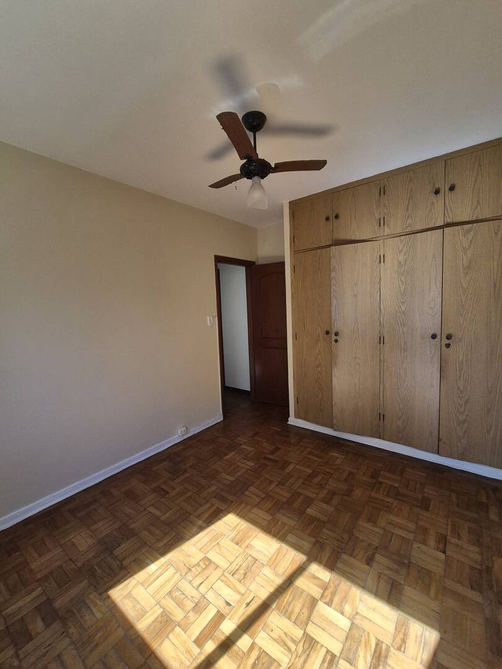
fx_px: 251
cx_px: 251
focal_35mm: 13
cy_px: 334
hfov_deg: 89.9
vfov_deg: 106.2
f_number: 2.2
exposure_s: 1/718
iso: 125
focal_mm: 2.2
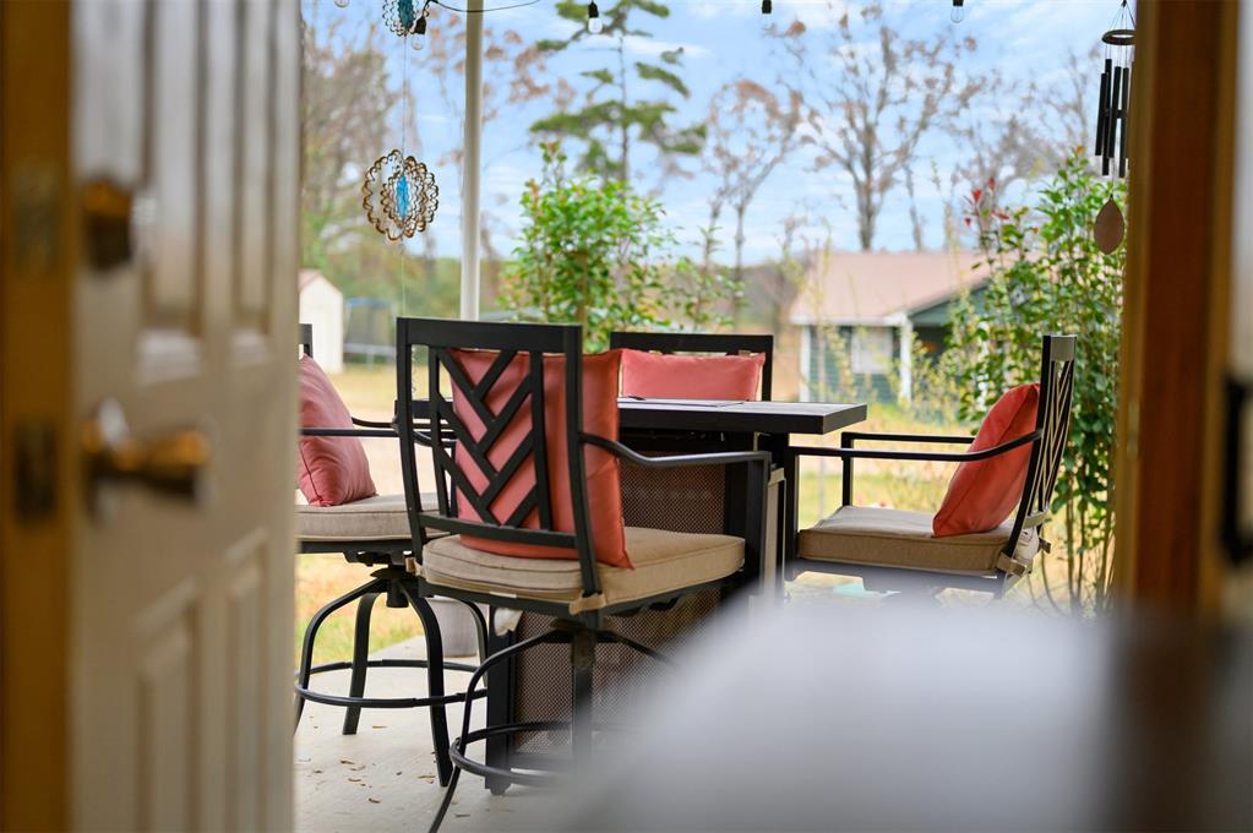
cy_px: 416
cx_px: 626
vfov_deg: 26.9
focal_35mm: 50
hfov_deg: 39.6
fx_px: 1739
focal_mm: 50
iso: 500
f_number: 1.8
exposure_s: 1/800
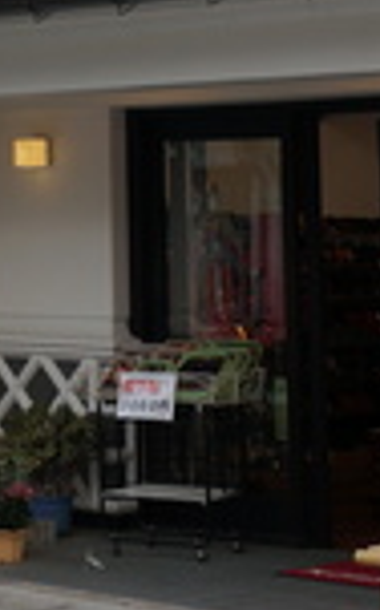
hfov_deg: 8.7
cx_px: -198
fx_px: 2426
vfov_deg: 13.8
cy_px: -160
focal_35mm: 146
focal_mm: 24
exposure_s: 1/100
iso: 100
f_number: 7.1
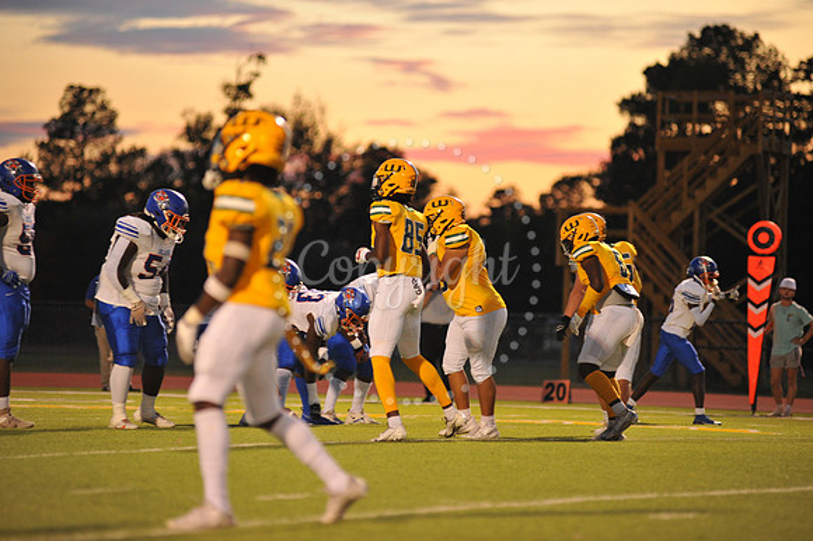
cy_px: 270
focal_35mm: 200
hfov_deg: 10.3
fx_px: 4514
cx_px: 406
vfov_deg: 6.9
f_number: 3.2
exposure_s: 1/250
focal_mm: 200
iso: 1600
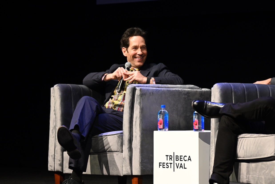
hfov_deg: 10.3
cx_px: 138
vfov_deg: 6.9
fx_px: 1528
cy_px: 92
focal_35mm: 200
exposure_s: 1/80
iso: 1400
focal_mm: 200
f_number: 5.6
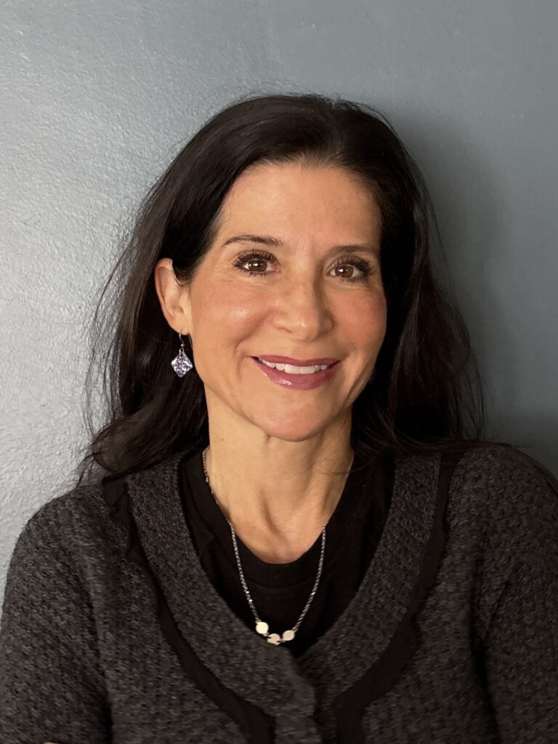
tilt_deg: +1.7
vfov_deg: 67.3
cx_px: 279
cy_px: 372
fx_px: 559
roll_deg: +1.4
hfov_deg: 53.1
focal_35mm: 26
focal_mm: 5.96
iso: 320
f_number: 1.6
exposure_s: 1/60
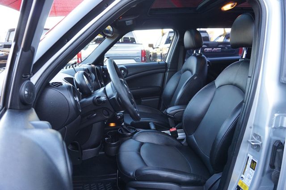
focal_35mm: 24
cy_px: 95
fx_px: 191
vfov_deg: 53.1
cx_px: 143
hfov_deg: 73.8
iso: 500
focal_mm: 16
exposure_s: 1/60
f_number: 4
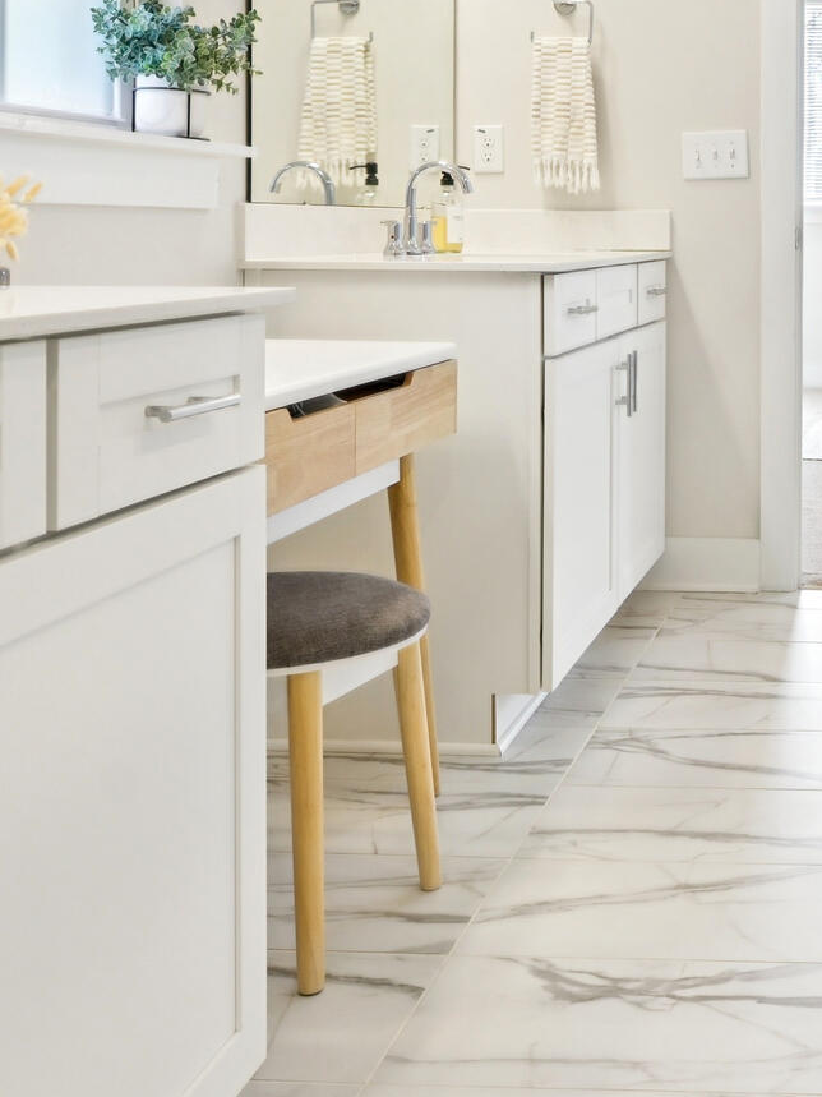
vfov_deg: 39.0
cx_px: 873
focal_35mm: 47
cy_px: 231
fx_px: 1488
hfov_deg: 28.4
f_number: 8
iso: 100
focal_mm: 14
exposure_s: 1/50
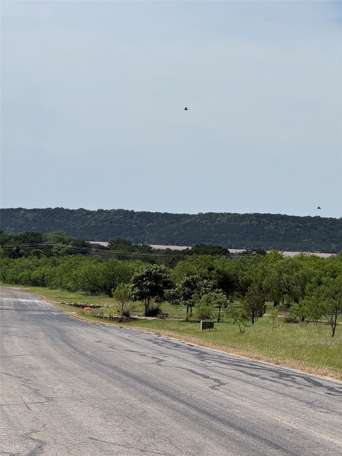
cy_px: 228
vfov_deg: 16.4
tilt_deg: +1.1
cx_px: 171
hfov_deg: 12.3
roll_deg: -3.5
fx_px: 1581
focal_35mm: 120
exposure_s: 1/3058
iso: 50
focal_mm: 15.66
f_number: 2.8
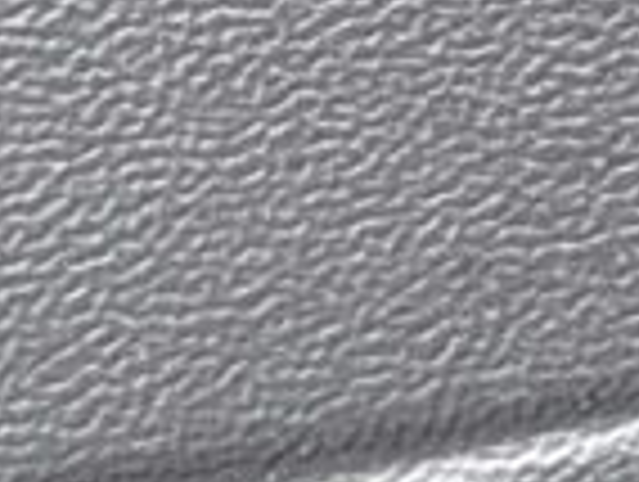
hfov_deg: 4.9
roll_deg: -1.0
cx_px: 2192
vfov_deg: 4.0
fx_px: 6916
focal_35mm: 374
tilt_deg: -32.4
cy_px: -248
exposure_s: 1/60
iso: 80
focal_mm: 5.96
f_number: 1.6
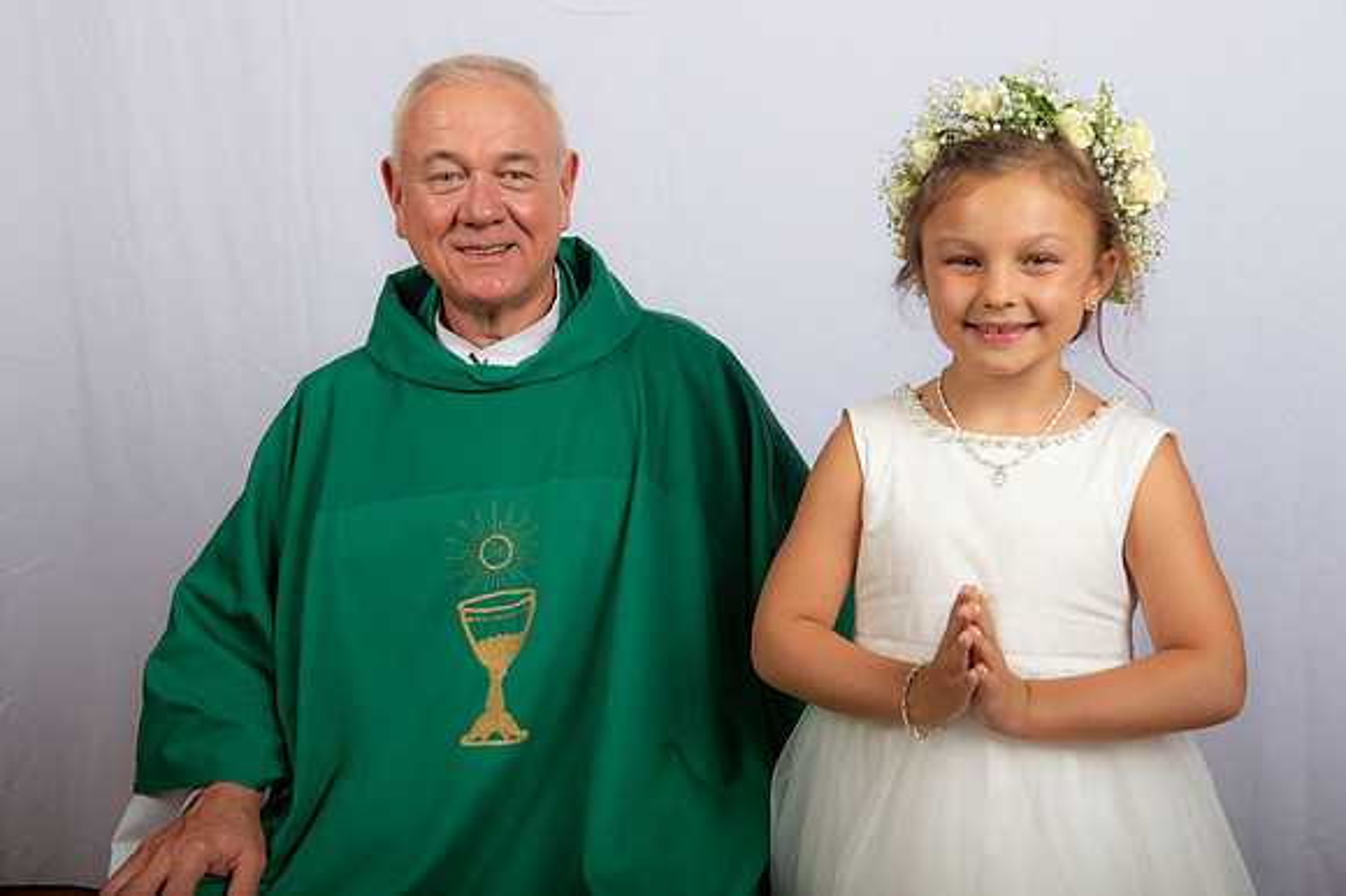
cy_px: 448
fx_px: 1794
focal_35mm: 48
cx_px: 673
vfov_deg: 28.0
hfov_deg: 41.1
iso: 320
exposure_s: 1/200
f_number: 8
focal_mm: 48
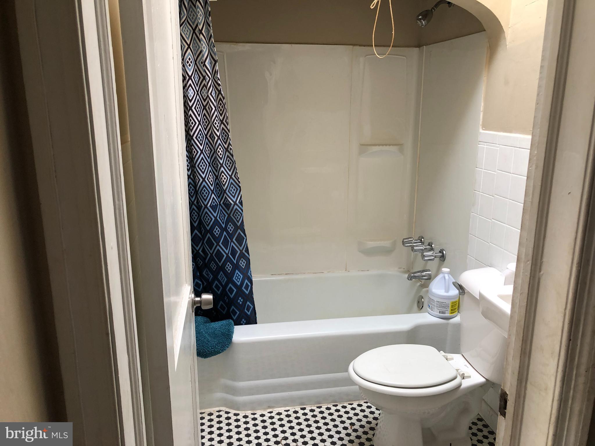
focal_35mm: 28
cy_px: 223
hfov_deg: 63.4
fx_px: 481
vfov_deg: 49.7
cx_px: 298
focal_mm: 3.99
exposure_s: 1/24
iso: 32
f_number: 1.8
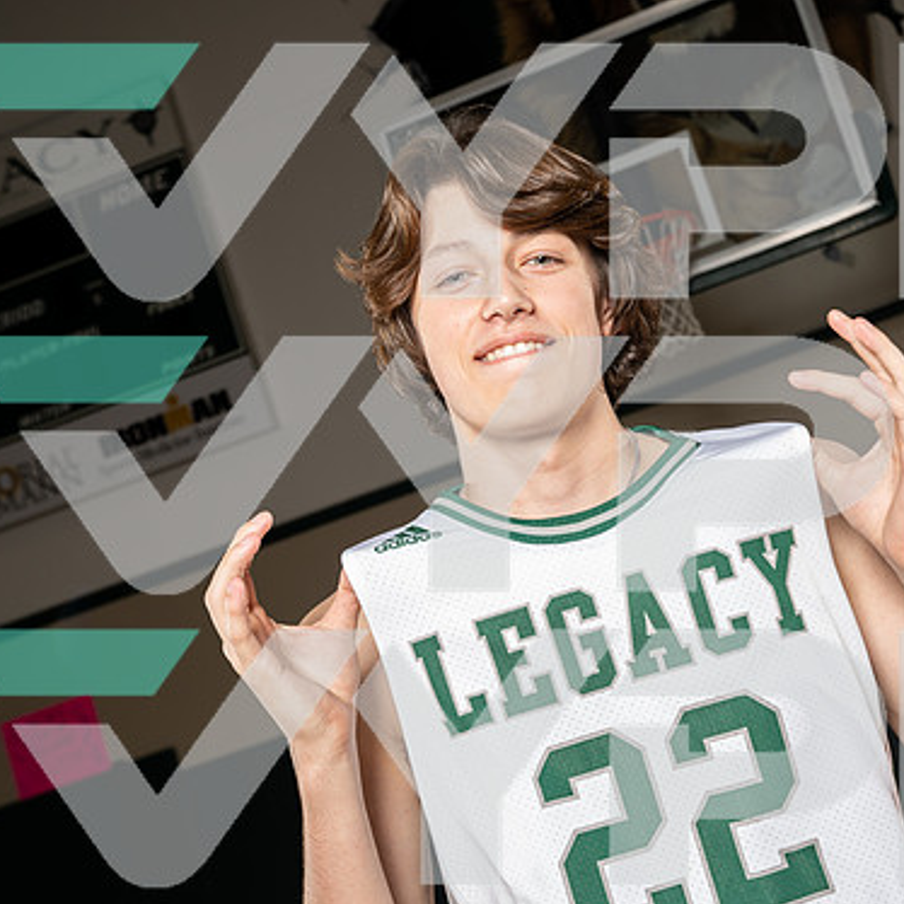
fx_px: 1832
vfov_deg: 27.7
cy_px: 465
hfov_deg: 27.6
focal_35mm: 62
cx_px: 570
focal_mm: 47
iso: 320
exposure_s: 1/250
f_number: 6.3
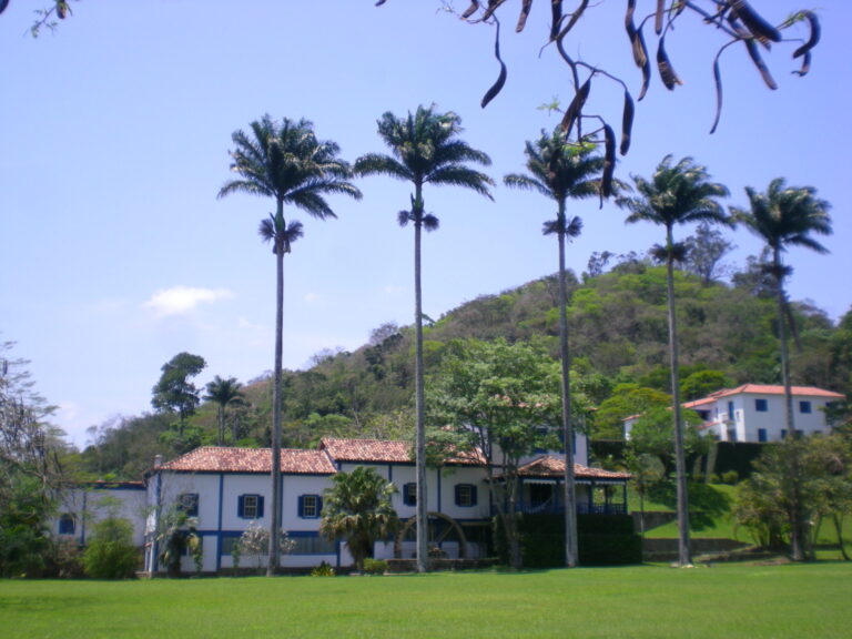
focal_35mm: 44
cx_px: 426
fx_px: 1083
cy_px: 320
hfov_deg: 42.9
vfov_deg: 32.9
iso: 50
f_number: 4.9
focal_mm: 7.4
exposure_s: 1/286
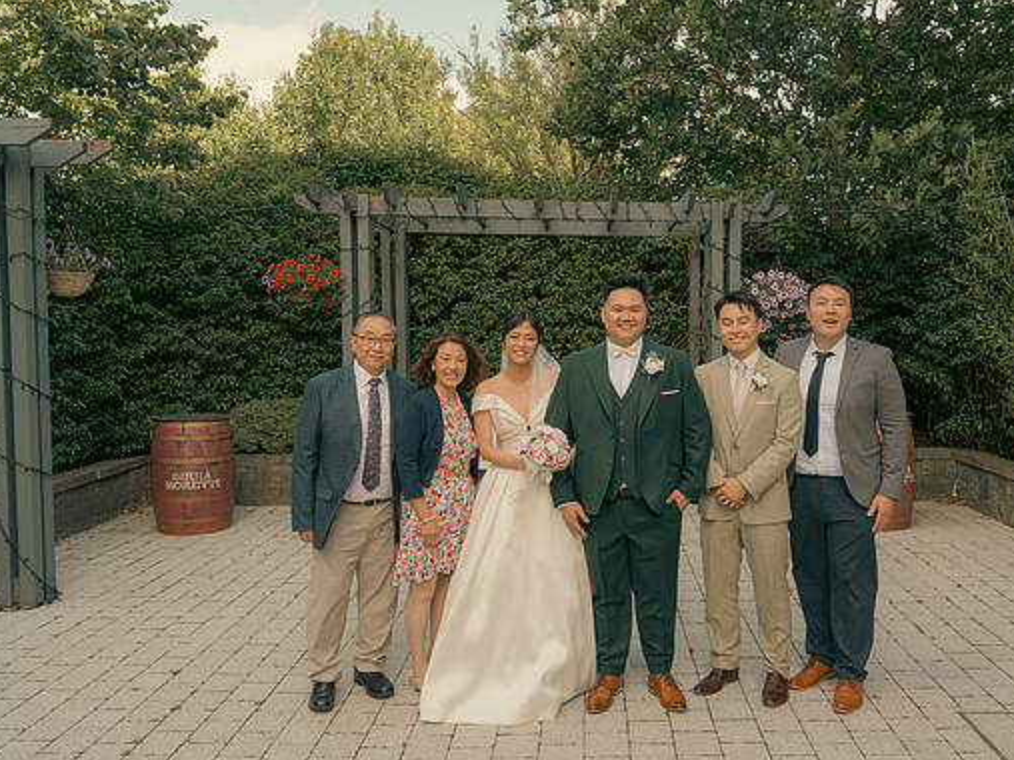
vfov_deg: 42.9
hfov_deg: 55.2
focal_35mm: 33
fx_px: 966
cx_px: 568
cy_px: 383
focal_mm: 30
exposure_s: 1/160
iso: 160
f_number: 5.6
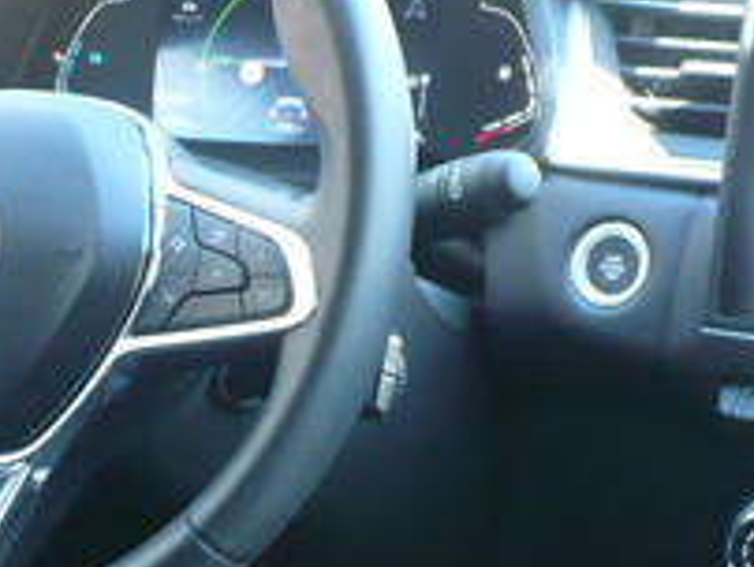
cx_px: 321
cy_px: 634
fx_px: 2552
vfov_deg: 12.5
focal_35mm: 117
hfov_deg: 16.8
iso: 200
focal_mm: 6.1
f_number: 2.8
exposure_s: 1/30
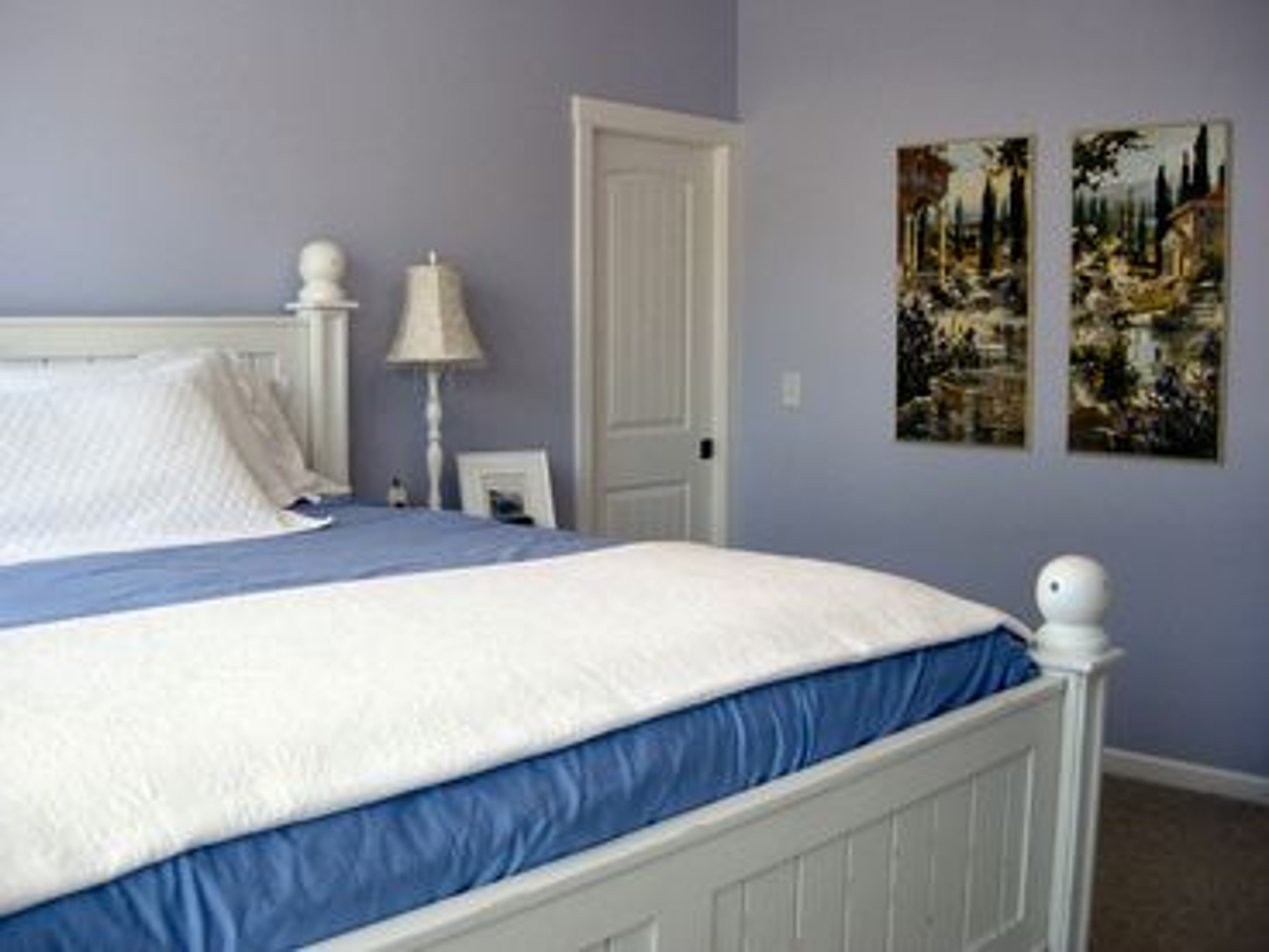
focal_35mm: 38
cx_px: 634
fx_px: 1393
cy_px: 476
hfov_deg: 49.0
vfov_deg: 37.7
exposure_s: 1/108
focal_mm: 7.8
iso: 64
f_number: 2.8
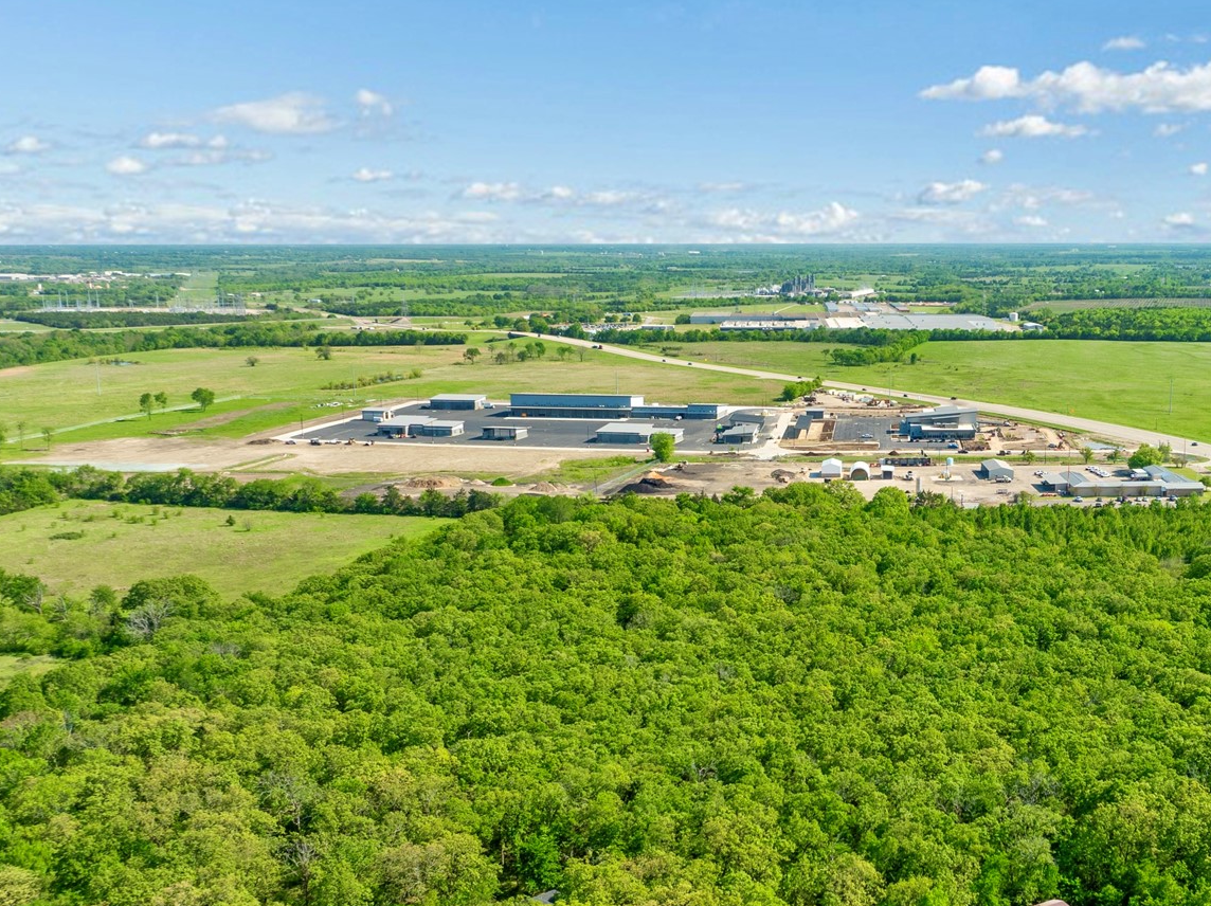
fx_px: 1503
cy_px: 615
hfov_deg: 42.4
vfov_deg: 33.2
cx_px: 925
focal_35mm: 43
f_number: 2.8
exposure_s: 1/640
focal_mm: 12.29
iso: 100
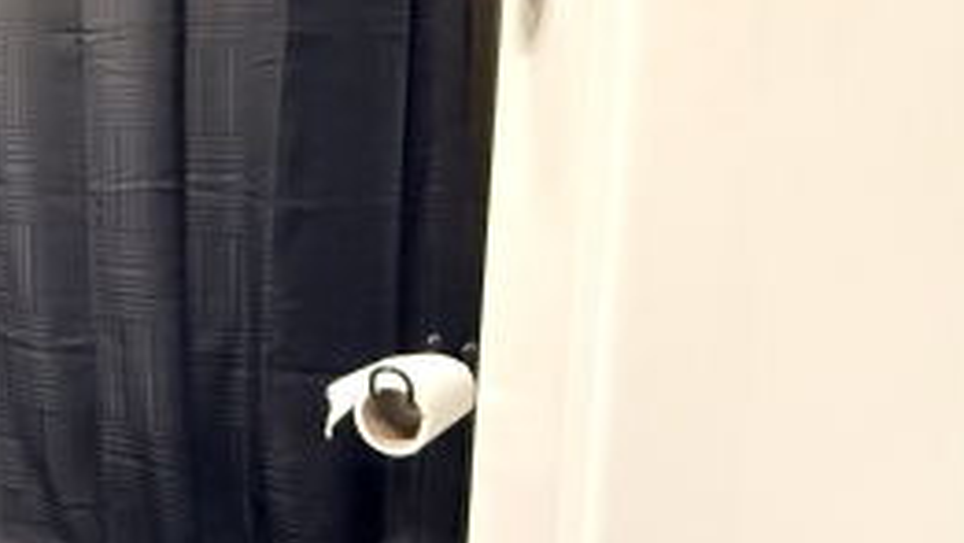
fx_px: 997
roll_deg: -1.7
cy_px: 115
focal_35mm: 39
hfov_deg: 37.8
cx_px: -209
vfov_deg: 29.8
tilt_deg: -2.4
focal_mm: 2.22
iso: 1250
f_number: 2.2
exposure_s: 1/40
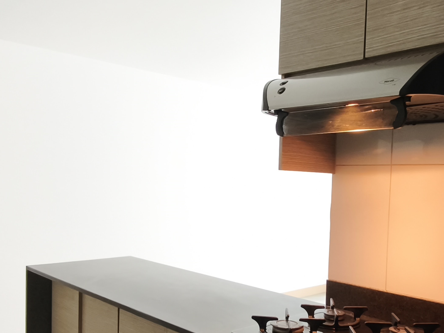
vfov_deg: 35.8
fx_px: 513
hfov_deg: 46.5
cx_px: 269
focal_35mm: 40
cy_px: 205
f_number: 2.2
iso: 250
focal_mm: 1.91
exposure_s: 1/30
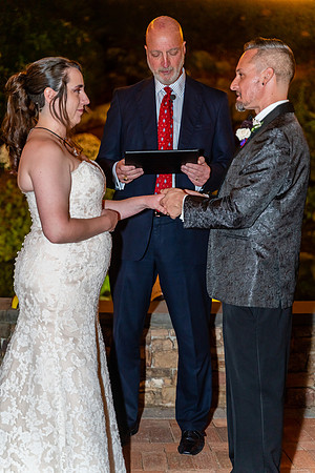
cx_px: 158
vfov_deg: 27.0
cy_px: 236
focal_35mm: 75
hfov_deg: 18.2
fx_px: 984
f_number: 2.8
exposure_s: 1/60
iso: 1000
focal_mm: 75
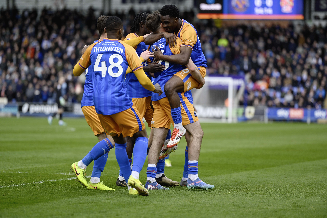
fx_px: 1817
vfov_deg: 6.9
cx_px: 164
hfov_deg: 10.3
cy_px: 109
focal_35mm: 200
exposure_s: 1/2000
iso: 400
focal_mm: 200
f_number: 3.2
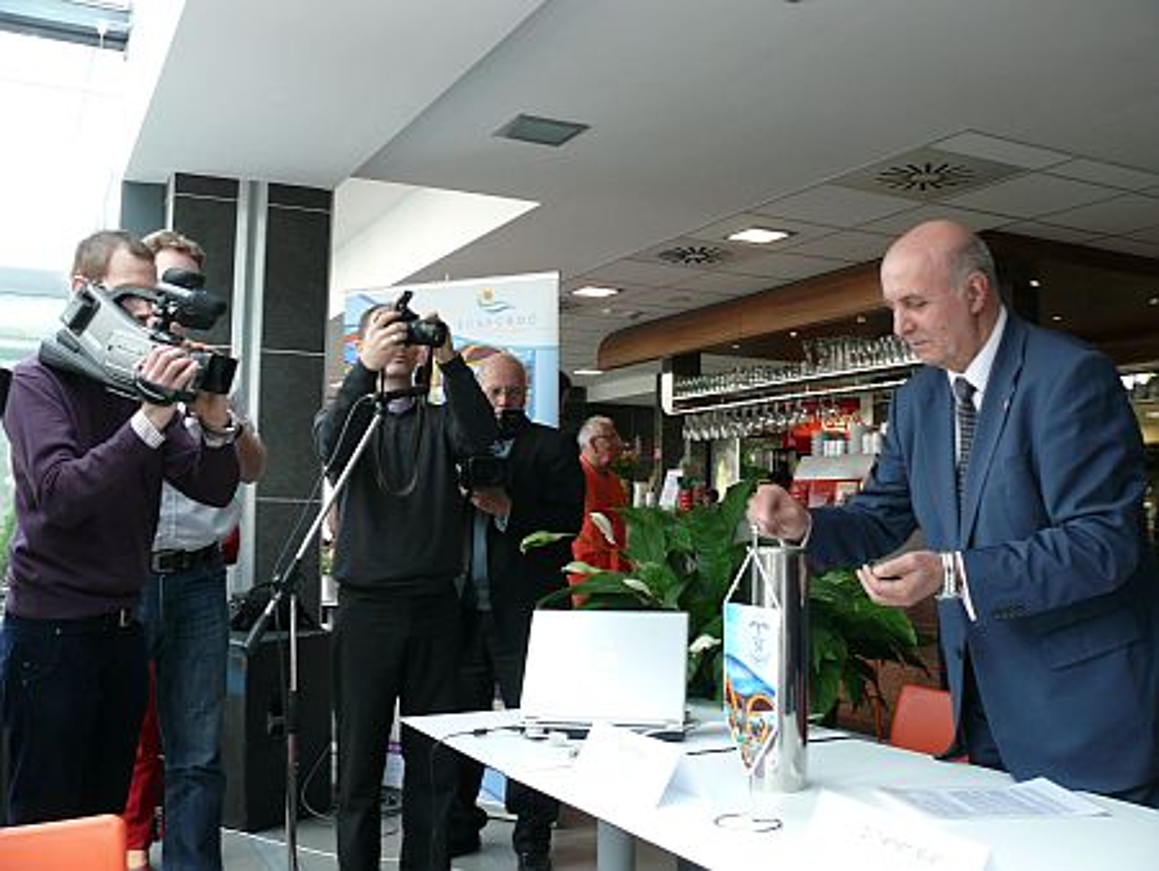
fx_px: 1172
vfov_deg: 40.7
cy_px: 436
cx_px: 580
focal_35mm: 35
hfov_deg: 52.6
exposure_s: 1/40
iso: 100
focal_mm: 7.4
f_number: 4
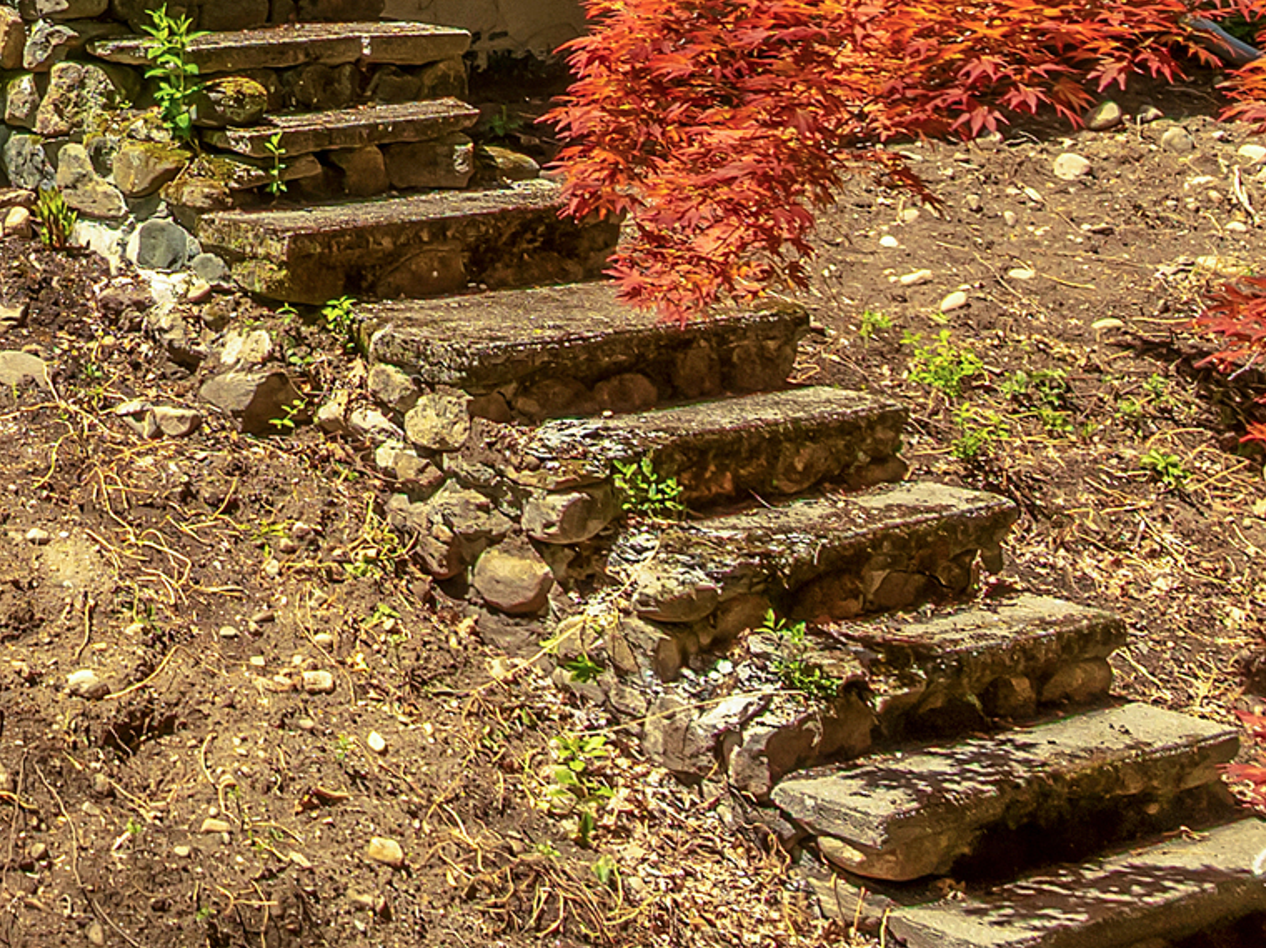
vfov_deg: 14.3
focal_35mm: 97
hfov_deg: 19.0
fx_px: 3545
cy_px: -451
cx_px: -313
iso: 100
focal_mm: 12.29
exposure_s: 1/100
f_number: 3.2
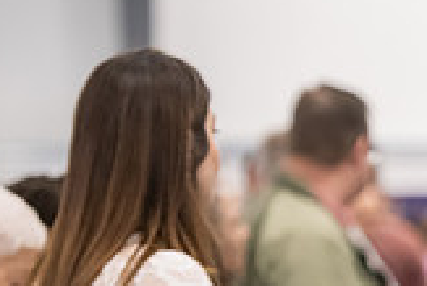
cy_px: 237
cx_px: 705
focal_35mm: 445
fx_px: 5283
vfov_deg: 3.1
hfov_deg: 4.6
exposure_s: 1/200
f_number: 3.2
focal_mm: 125
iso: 3200
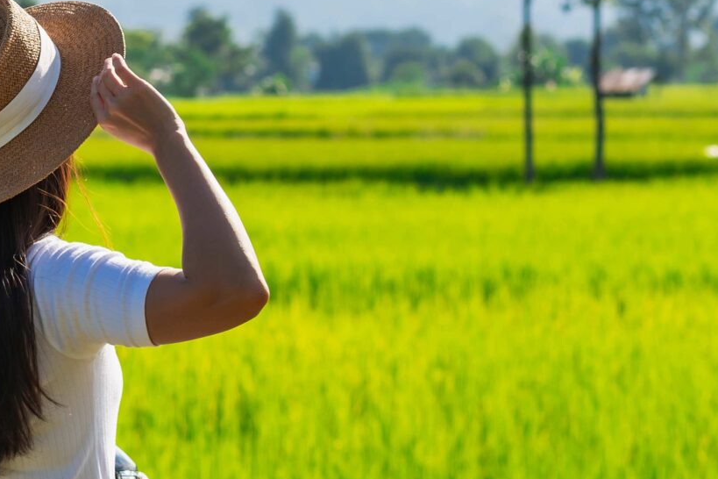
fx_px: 3430
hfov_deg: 11.9
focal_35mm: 172
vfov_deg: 8.0
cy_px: 104
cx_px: 329
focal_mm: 55
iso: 100
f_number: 4
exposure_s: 1/800
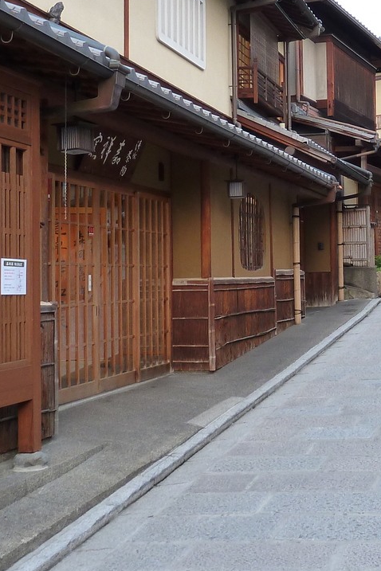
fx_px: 921
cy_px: 211
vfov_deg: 34.3
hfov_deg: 22.5
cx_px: 377
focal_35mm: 58
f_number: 3.3
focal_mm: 4.1
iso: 125
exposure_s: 1/30
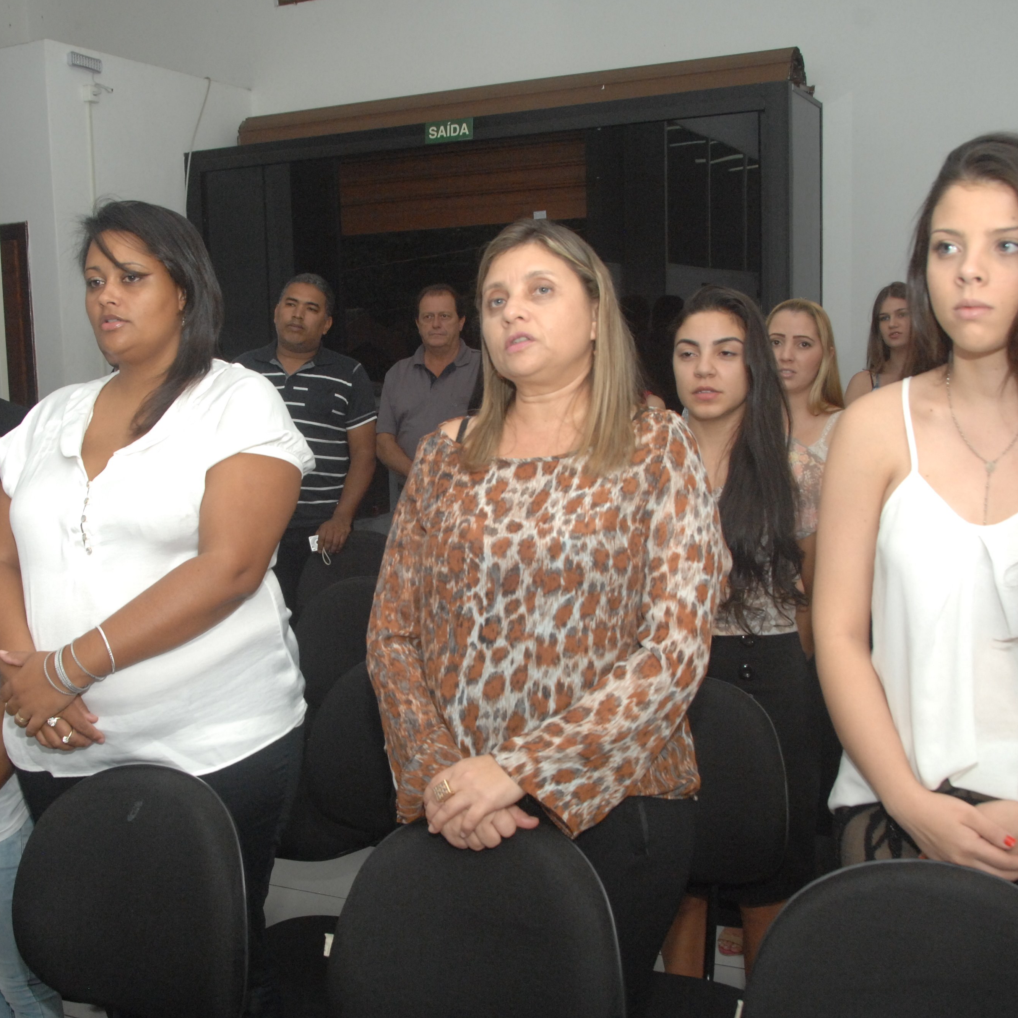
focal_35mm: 41
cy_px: 533
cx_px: 426
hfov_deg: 40.8
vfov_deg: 40.9
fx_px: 1364
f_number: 7.1
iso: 800
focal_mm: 20
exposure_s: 1/250
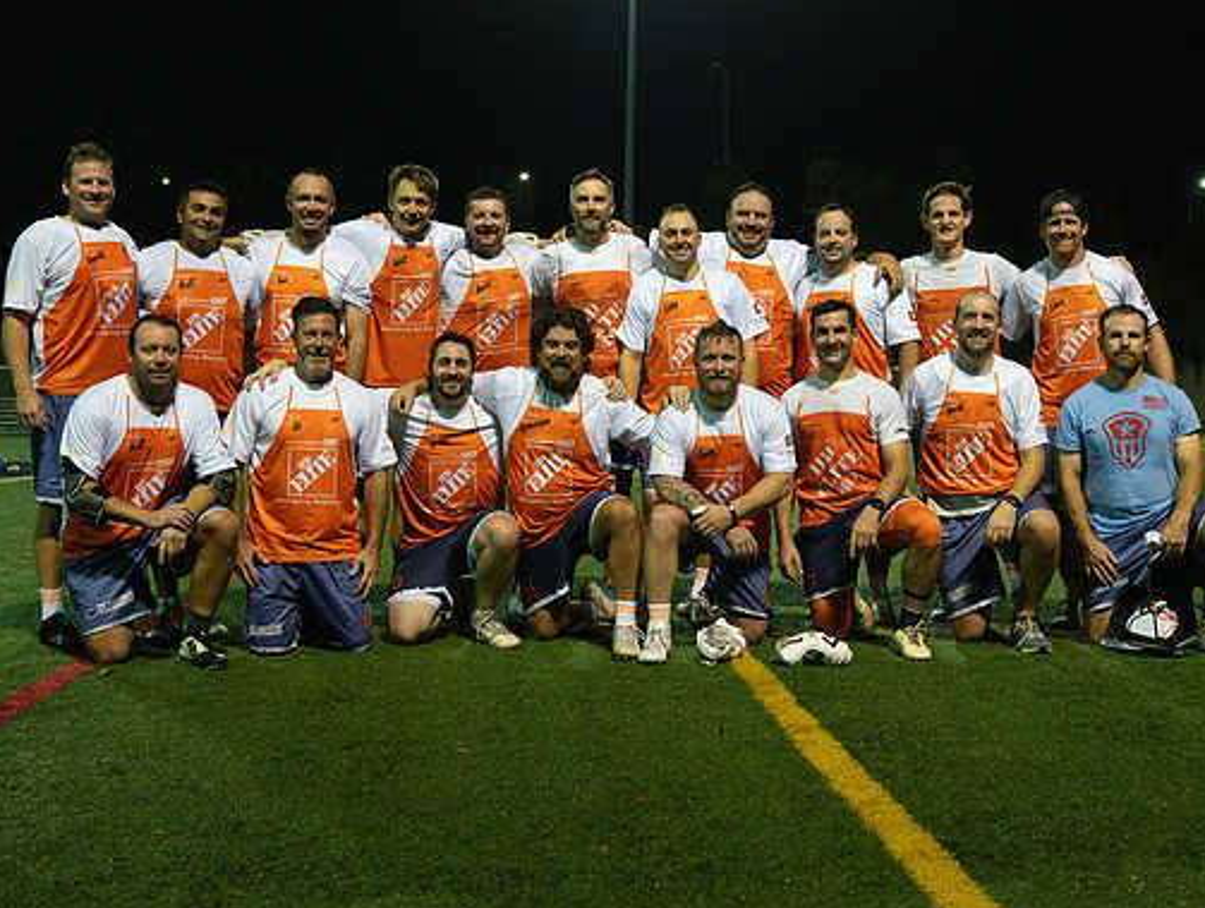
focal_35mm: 50
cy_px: 420
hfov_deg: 38.1
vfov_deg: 29.2
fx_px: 1743
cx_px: 654
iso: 7200
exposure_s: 1/320
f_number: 4.5
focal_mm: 40
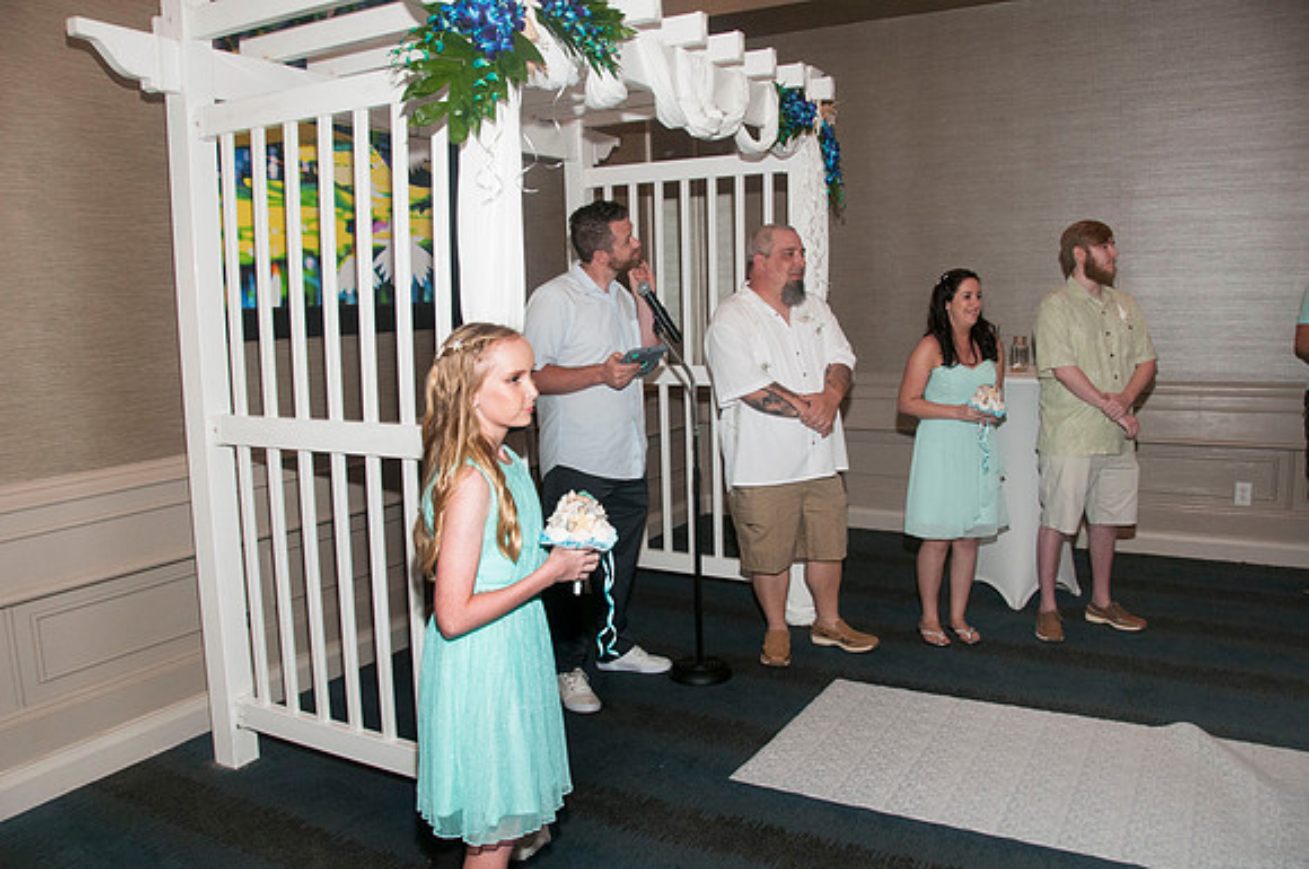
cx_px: 654
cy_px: 434
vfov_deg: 47.8
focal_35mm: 27
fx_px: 980
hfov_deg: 67.5
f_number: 5.6
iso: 800
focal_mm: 18
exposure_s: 1/125
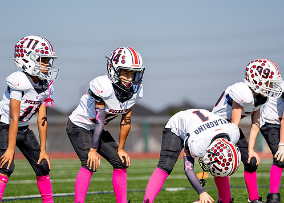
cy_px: 107
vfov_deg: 5.4
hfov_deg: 7.5
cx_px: 124
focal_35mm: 268
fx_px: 2162
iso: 250
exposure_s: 1/6400
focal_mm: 182
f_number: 2.8
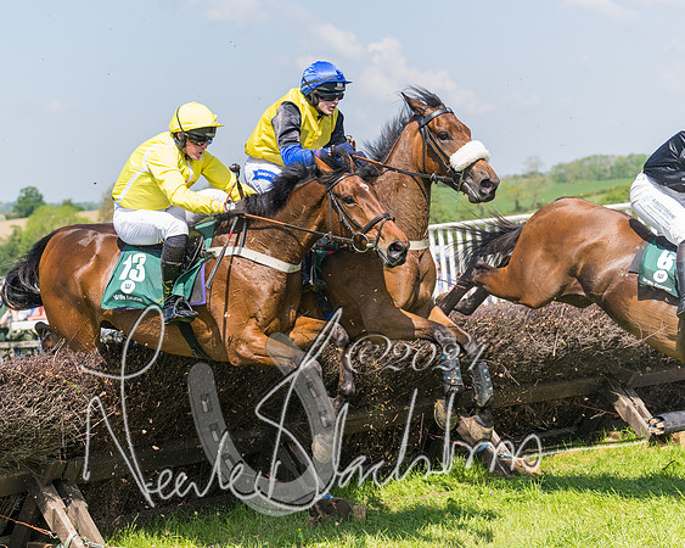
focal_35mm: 87
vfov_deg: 17.7
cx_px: 318
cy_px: 246
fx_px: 1762
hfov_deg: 22.0
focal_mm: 70
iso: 400
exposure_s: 1/3200
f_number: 4
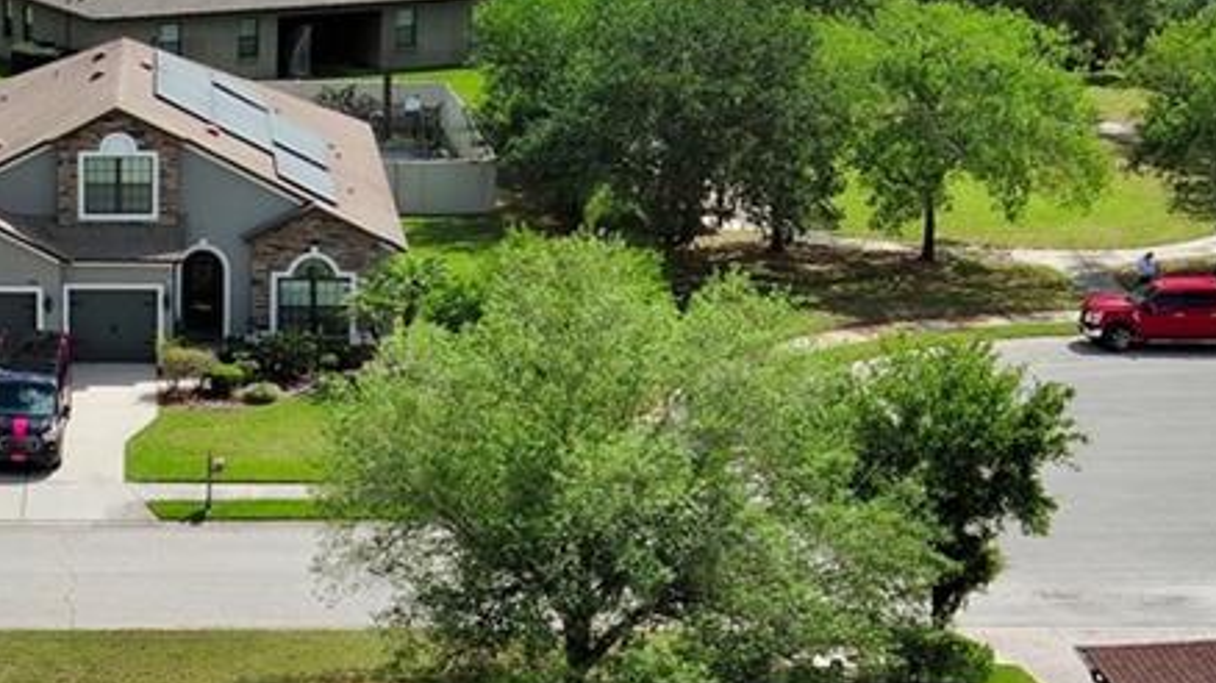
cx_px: 167
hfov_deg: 19.0
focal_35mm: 111
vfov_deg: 10.9
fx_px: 3578
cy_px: 553
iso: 100
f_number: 9
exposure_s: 1/400
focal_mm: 10.57
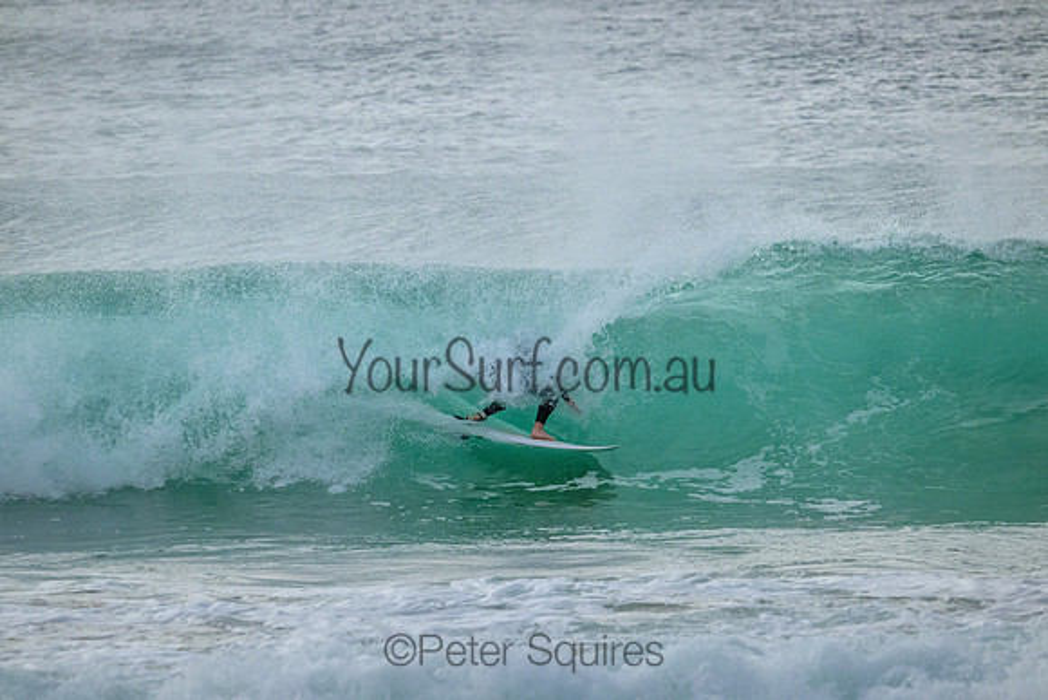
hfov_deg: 4.4
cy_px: 350
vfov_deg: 2.9
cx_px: 524
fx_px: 13685
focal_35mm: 470
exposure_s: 1/2000
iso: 4500
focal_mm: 470
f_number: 10
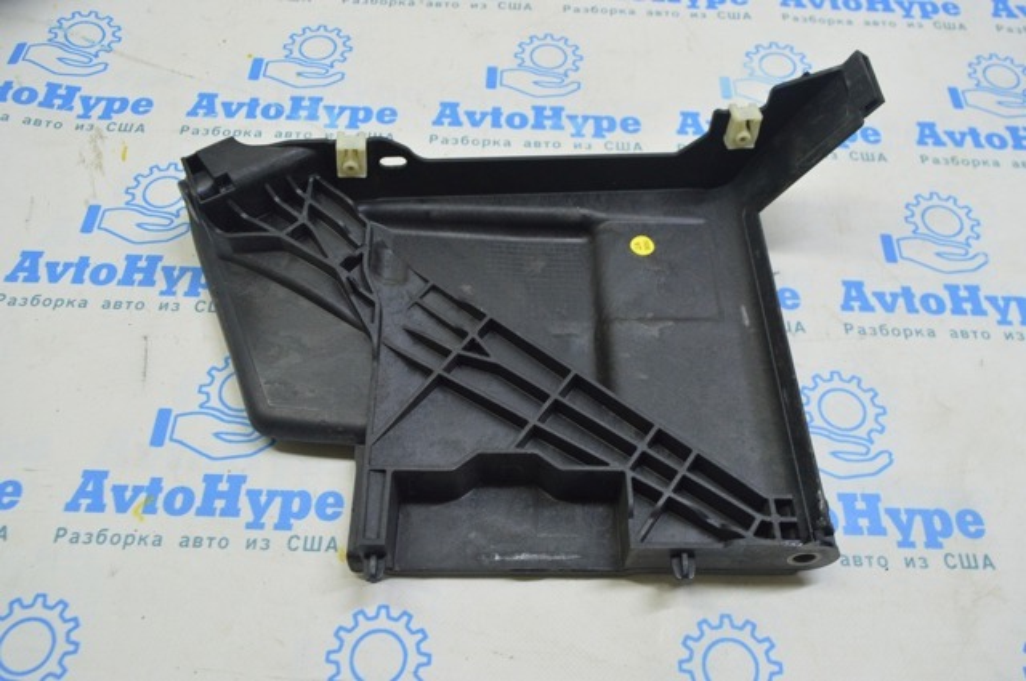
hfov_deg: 62.0
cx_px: 513
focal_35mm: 30
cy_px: 340
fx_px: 854
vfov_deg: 43.5
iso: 400
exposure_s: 1/20
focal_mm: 20
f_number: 5.6
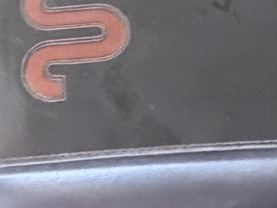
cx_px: 38
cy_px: -92
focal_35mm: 87
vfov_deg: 15.8
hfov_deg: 22.1
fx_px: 696
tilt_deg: -55.7
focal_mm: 2.22
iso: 640
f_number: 2.2
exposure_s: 1/60
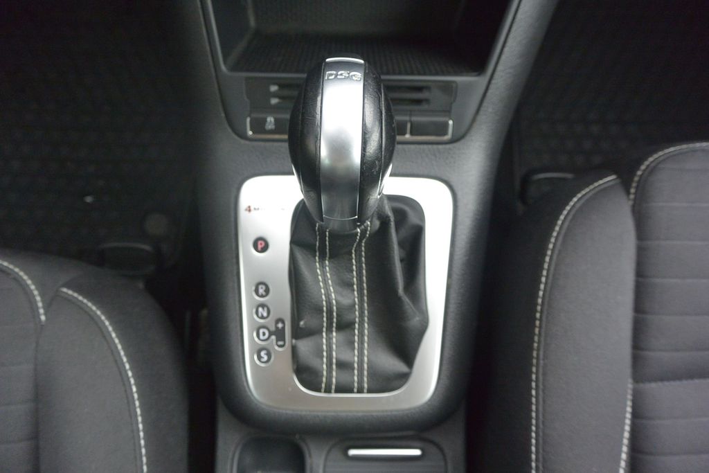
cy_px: 236
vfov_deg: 47.9
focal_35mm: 27
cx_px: 354
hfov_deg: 67.4
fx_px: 532
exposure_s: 1/125
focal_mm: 10
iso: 360
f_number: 3.5
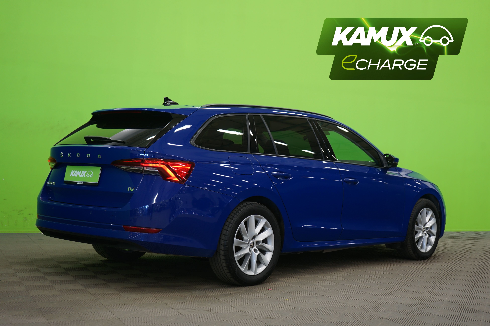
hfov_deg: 39.6
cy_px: 163
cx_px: 245
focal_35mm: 50
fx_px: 681
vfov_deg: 27.0
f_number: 4.5
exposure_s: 1/10
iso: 400
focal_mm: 50
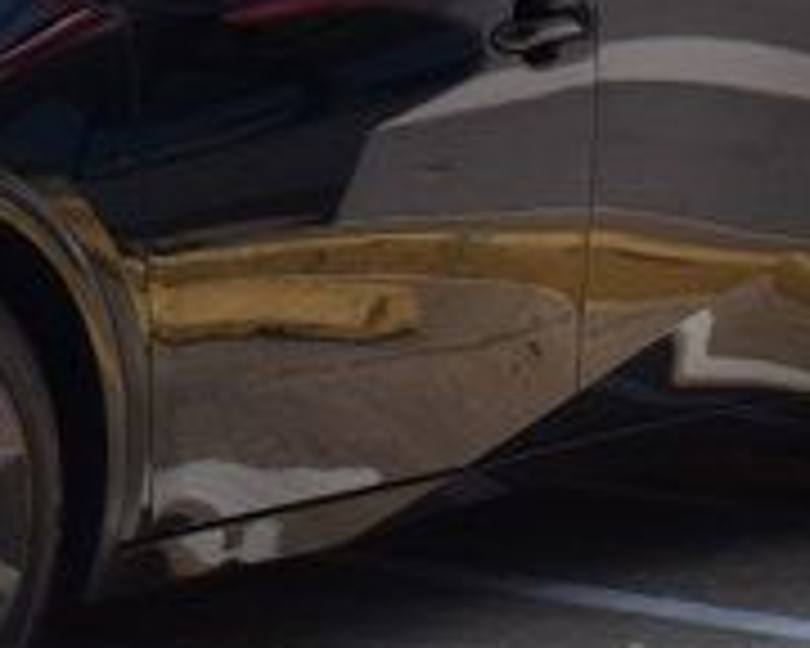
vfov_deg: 4.8
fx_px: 7695
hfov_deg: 6.0
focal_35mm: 321
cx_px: 752
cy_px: -306
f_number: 11
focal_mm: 40
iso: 400
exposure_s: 1/400
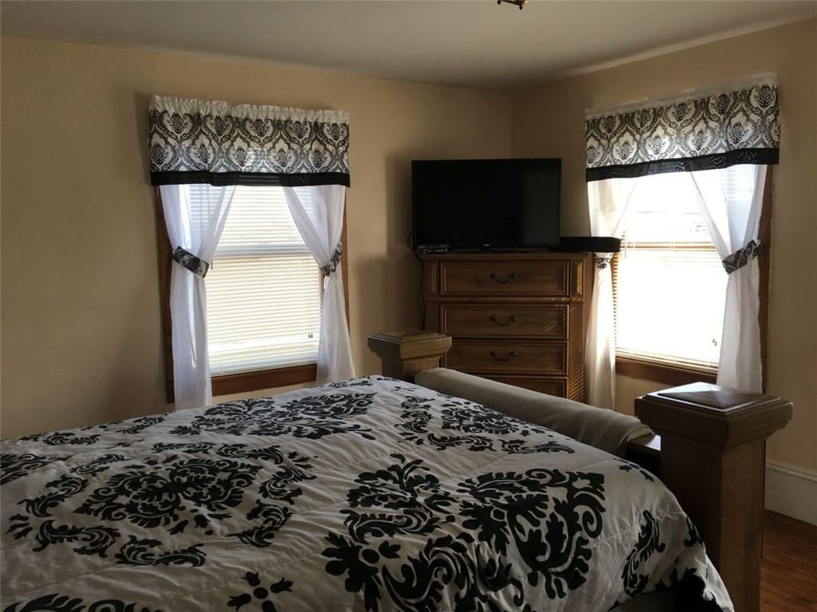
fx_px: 684
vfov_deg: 48.2
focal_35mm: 29
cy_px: 306
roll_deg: +0.2
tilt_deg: -6.5
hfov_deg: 61.7
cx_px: 408
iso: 40
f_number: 2.2
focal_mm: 4.15
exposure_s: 1/120
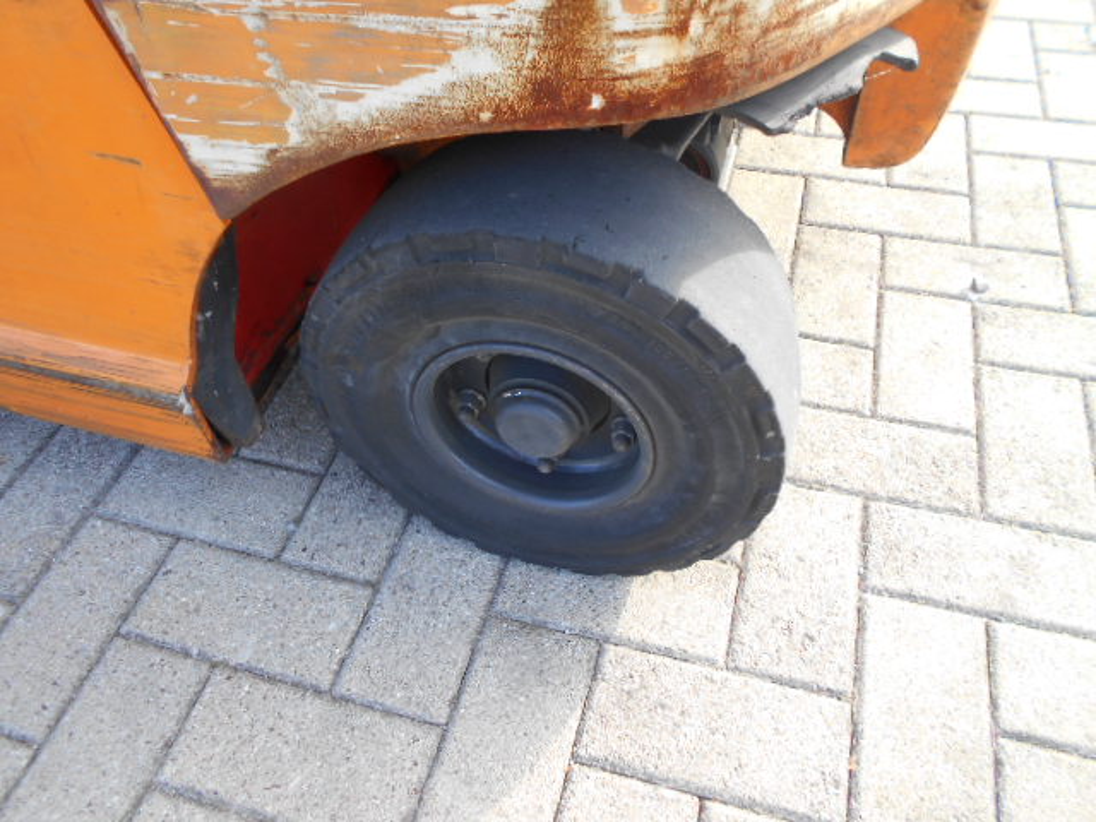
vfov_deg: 53.1
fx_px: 823
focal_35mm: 26
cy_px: 411
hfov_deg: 67.3
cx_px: 548
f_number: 3.2
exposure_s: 1/80
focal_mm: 4.6
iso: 80
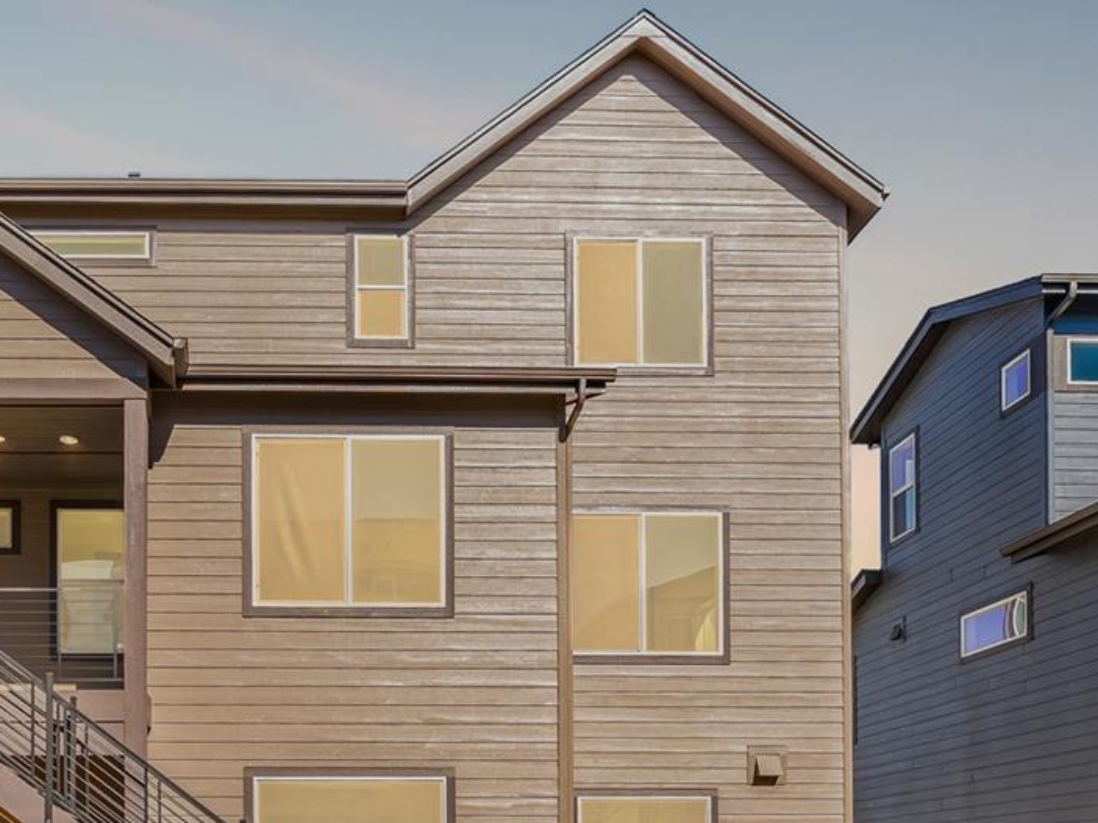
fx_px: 1145
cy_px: 595
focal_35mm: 36
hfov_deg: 50.9
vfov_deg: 38.7
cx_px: 430
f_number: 8
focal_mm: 16.5
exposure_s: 1/320
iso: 400
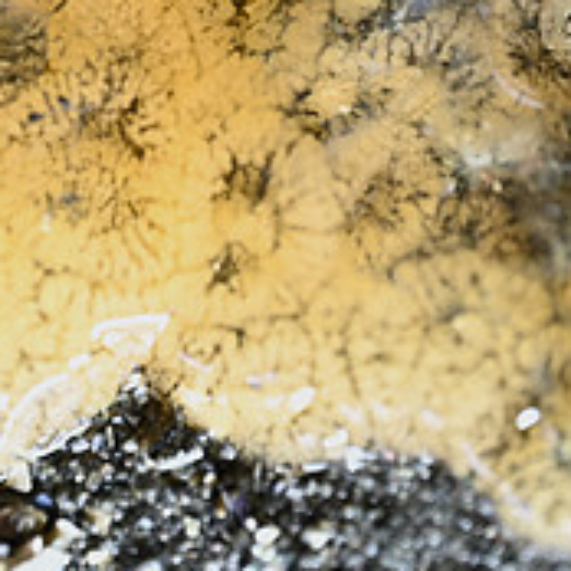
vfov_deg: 5.9
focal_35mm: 298
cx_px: -138
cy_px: 100
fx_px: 5561
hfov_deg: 5.8
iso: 280
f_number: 3.2
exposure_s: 1/160
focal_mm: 105
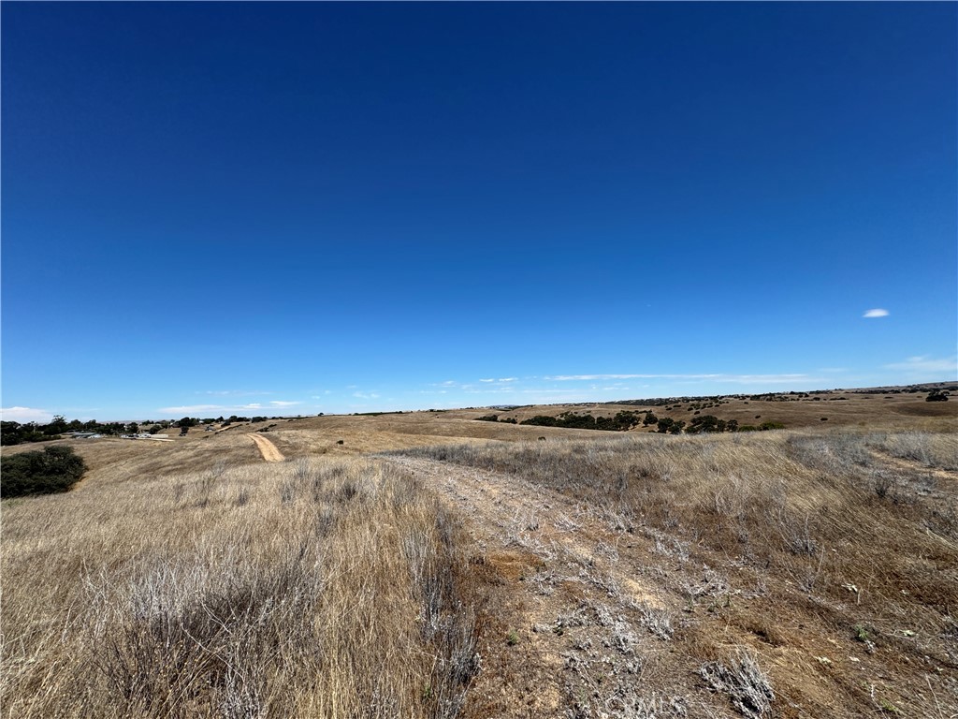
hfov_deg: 102.1
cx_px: 479
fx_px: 387
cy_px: 360
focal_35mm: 14
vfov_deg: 85.7
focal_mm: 2.22
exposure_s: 1/3247
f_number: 2.2
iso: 50
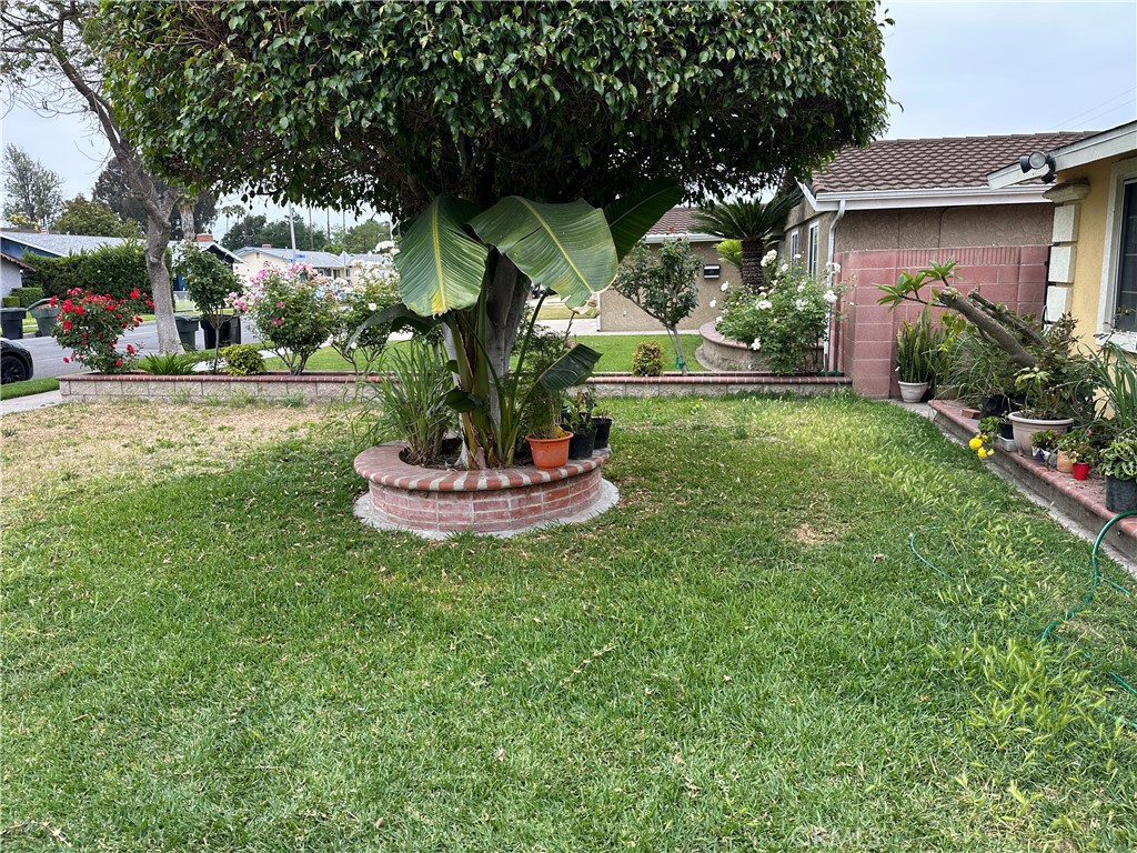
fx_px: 788
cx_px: 568
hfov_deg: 71.6
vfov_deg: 56.8
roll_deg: +1.3
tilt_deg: -9.9
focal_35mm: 24
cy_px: 426
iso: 80
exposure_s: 1/650
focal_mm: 6.86
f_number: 1.78
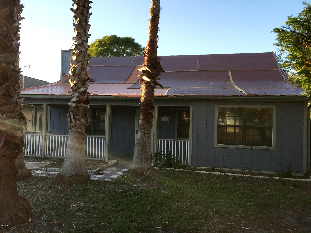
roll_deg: -2.6
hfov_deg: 61.7
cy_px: 116
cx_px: 156
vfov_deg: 48.2
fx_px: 261
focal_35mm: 29
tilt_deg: +1.2
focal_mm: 4.15
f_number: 2.2
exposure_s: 1/416
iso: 32
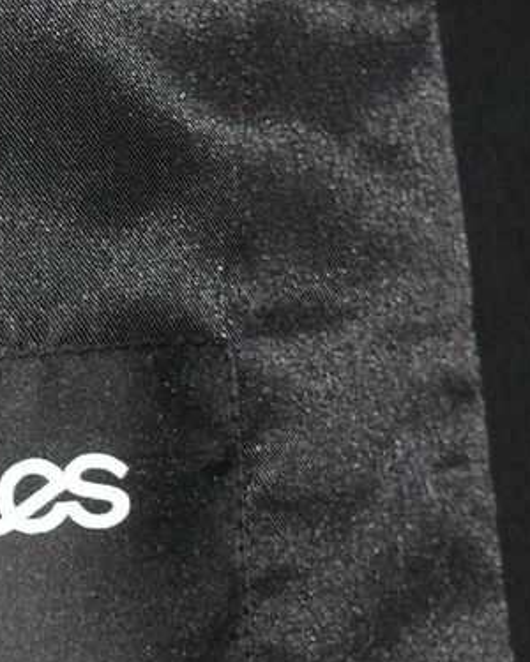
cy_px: 653
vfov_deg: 1.9
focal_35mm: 1027
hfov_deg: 1.5
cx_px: -132
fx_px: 20137
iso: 100
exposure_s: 1/30
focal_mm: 58.5
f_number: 3.6
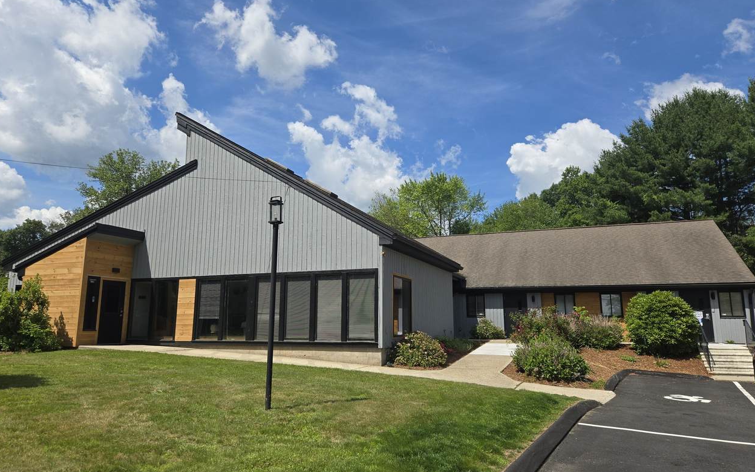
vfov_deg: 49.3
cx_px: 370
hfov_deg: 72.5
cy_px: 229
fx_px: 514
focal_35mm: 25
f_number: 1.8
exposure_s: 1/2544
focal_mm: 5.4
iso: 25
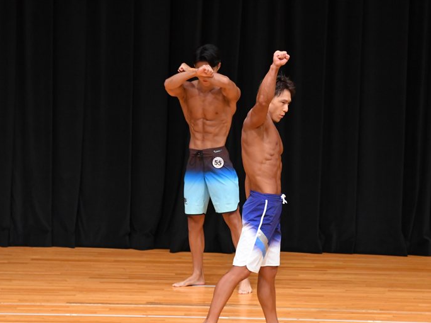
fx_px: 3661
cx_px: 218
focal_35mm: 294
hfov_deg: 6.7
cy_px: 162
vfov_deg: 5.1
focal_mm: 180
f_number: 5.6
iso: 4000
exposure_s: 1/400
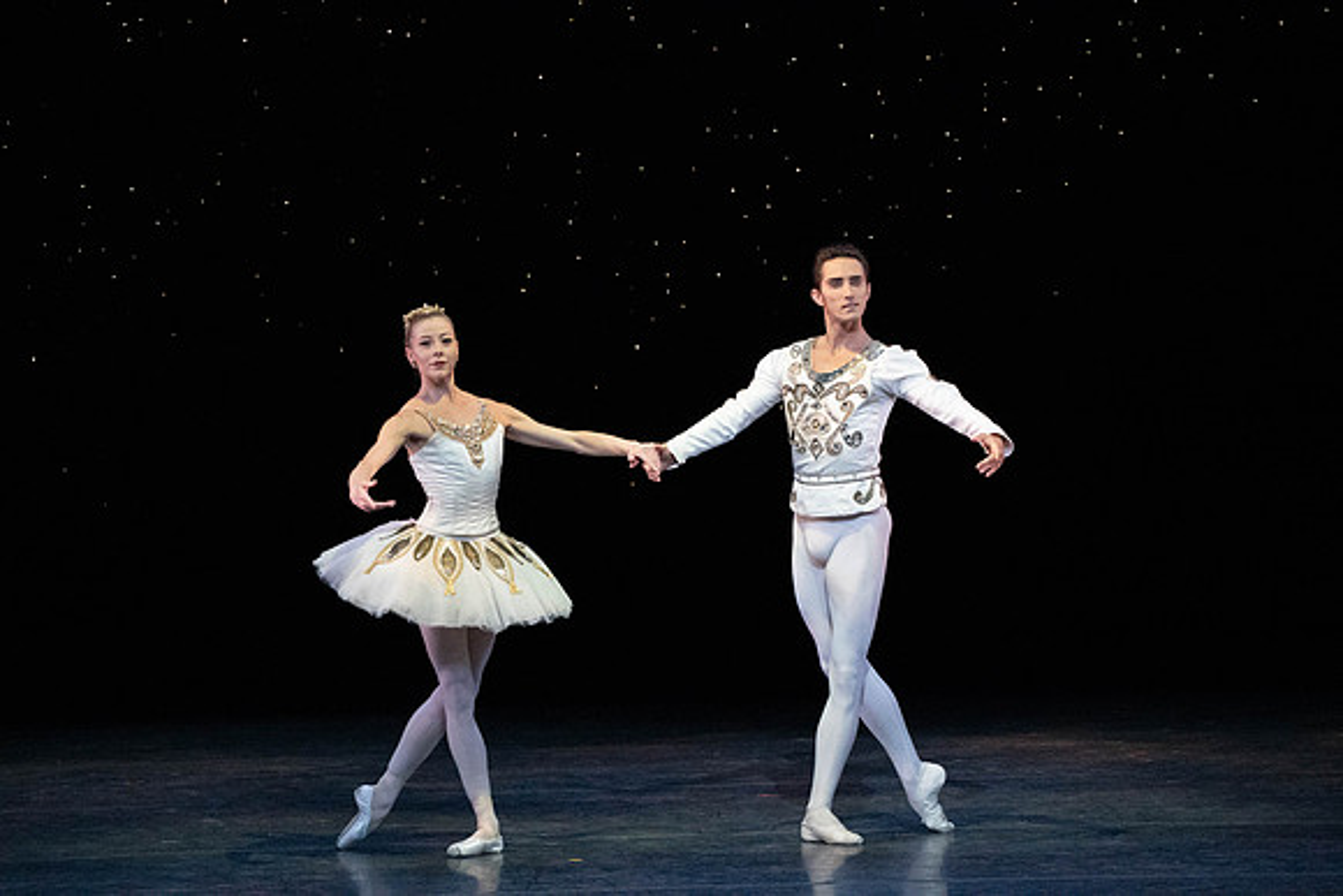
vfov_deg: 4.1
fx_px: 12425
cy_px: 448
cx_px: 672
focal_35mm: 333
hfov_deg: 6.2
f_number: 11
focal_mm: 333
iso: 20000
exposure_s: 1/400
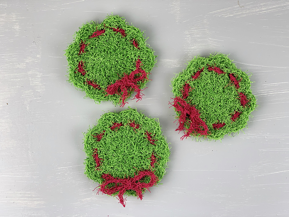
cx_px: 144
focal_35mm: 52
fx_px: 434
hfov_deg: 36.8
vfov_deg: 28.0
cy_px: 108
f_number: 2.4
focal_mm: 6
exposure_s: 1/120
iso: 32
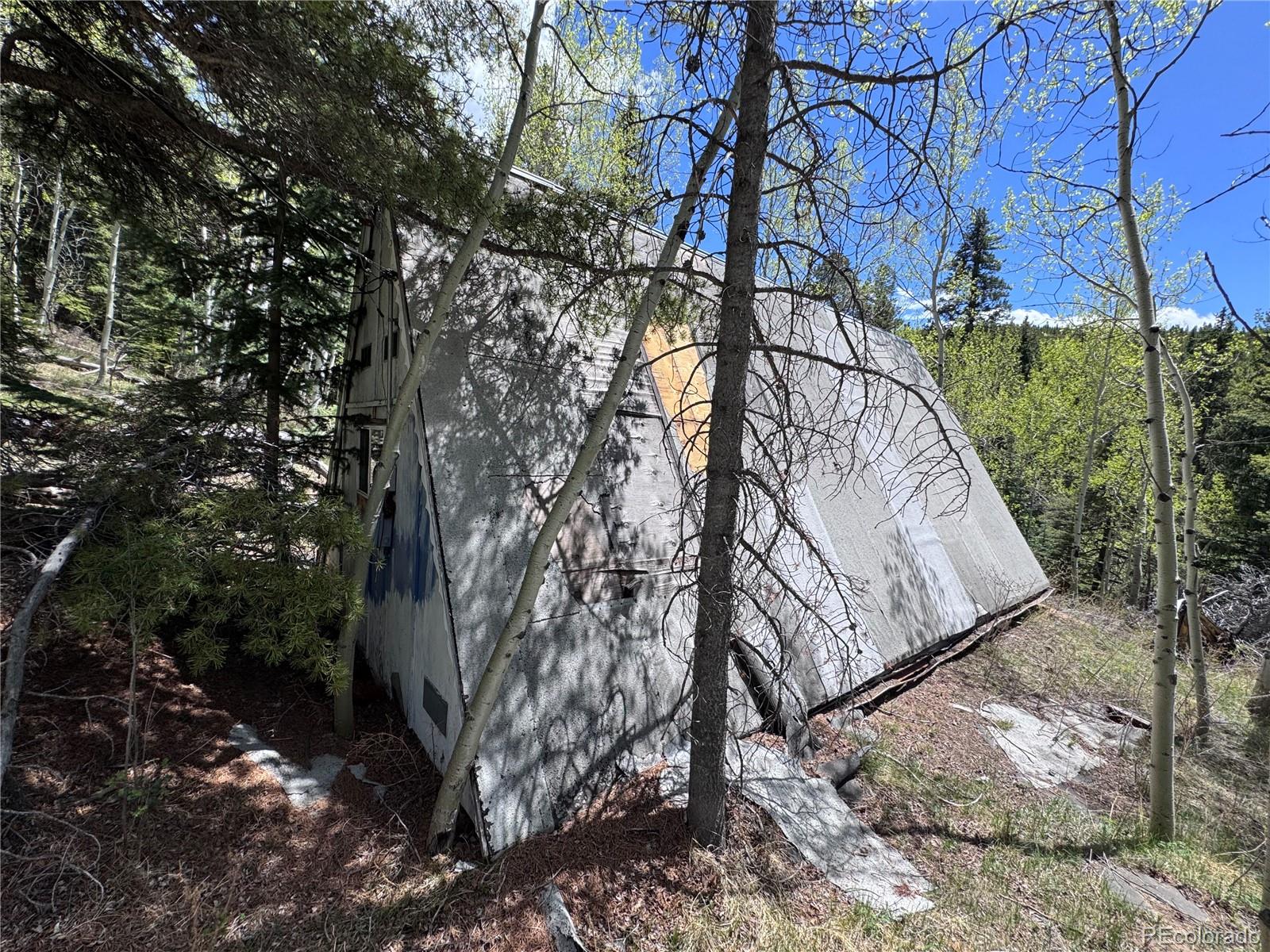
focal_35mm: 14
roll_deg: -0.8
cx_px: 635
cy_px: 476
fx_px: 514
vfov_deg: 85.7
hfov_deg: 102.1
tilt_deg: -3.9
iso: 50
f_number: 2.2
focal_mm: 2.22
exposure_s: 1/1048
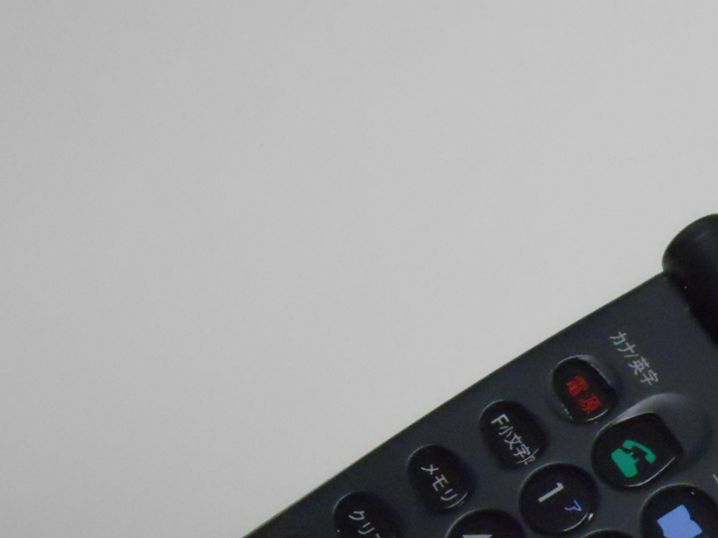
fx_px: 1866
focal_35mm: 90
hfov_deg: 20.8
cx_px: 782
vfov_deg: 16.3
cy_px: 411
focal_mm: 6.4
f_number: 3
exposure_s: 1/80
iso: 800
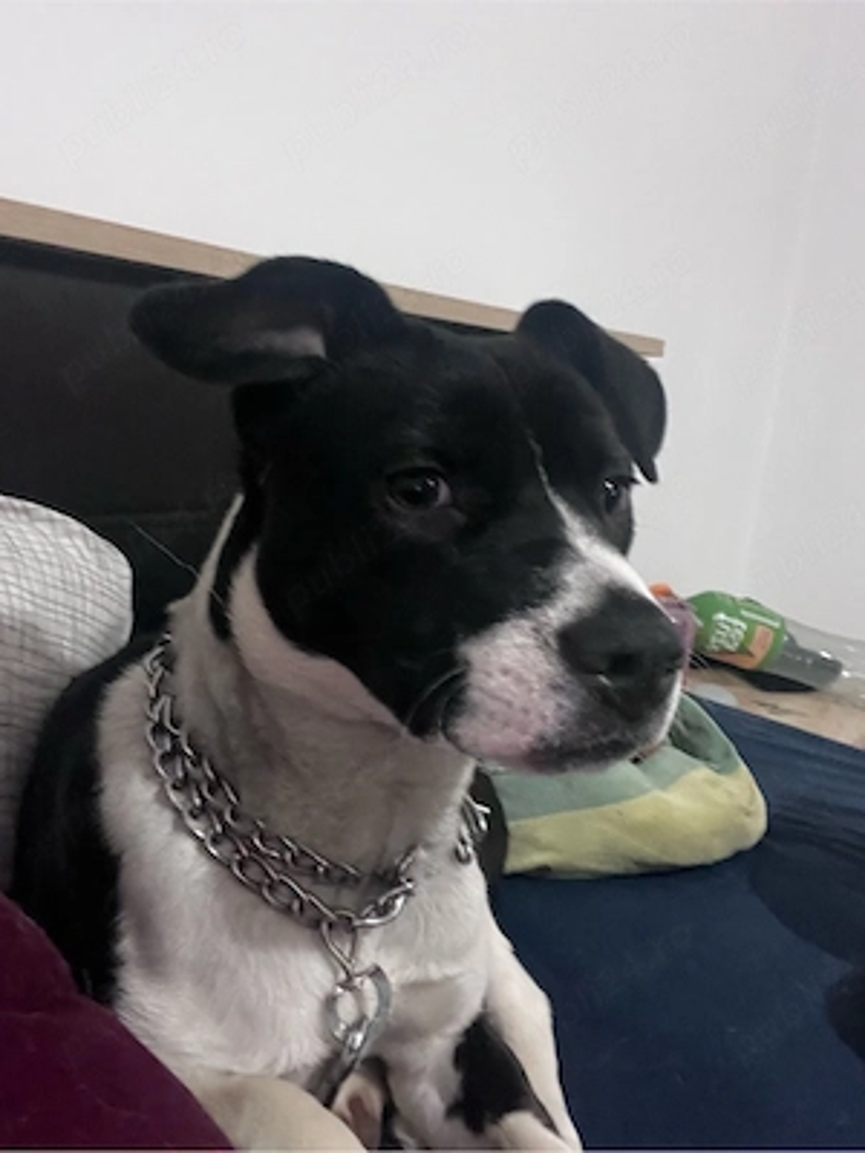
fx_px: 1000
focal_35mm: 30
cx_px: 432
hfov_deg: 46.8
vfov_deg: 60.0
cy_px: 576
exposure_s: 1/18
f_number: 2.2
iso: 800
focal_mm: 2.71
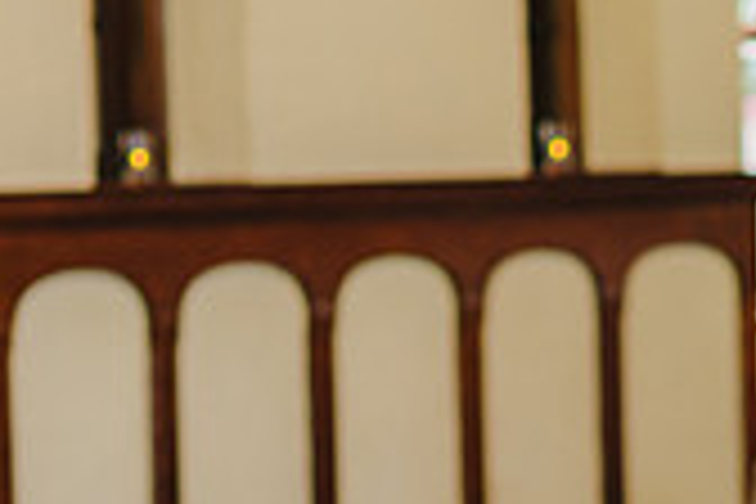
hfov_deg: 6.9
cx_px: 945
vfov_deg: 4.7
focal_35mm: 294
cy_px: 461
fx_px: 6174
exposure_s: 1/160
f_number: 2.8
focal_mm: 85
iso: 500
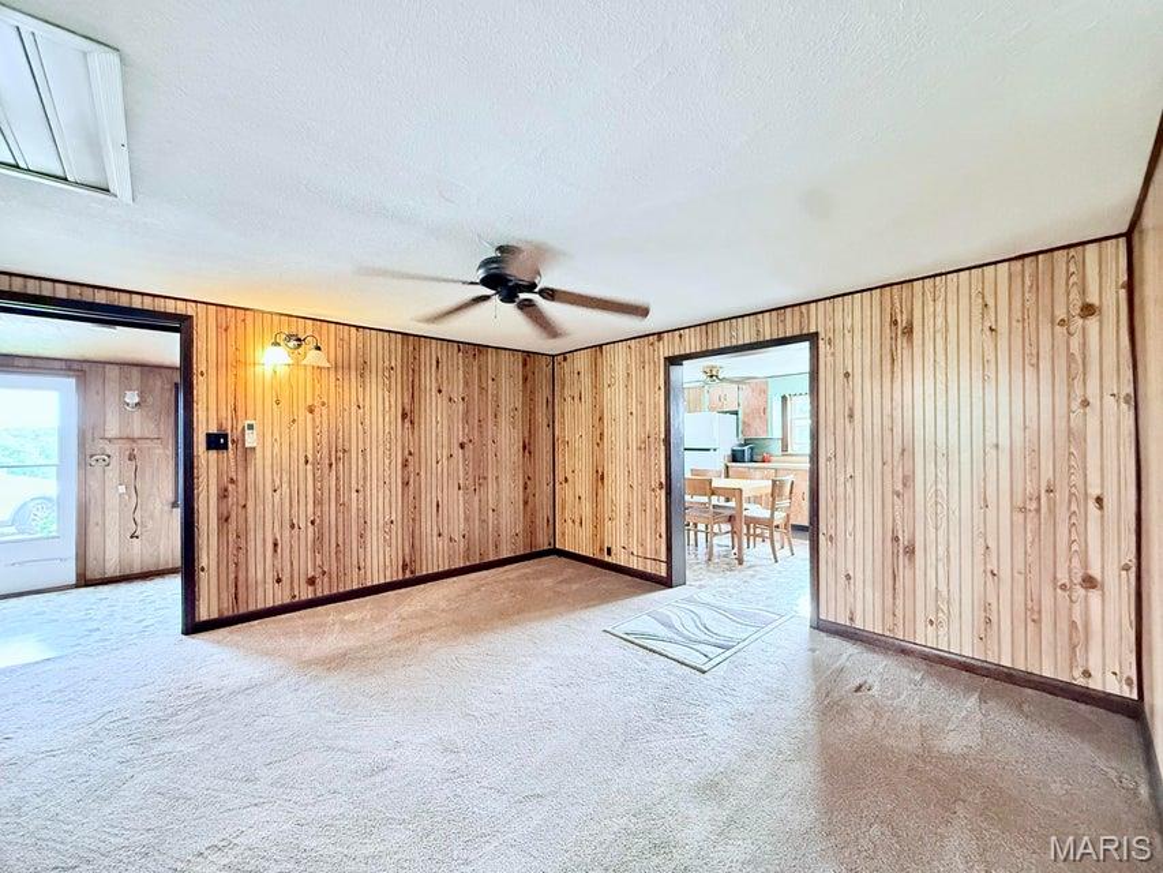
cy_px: 436
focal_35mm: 14
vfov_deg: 85.7
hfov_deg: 102.1
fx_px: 470
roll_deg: +0.7
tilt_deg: +1.6
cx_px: 582
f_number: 2.2
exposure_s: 1/60
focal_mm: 2.22
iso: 640
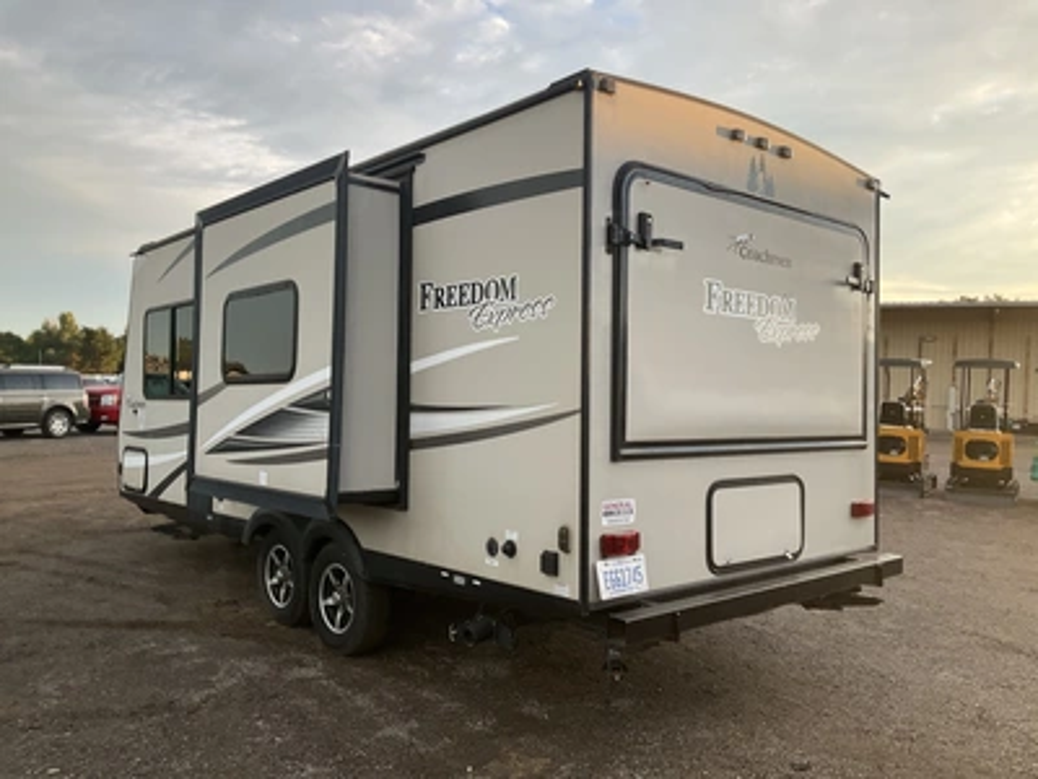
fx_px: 870
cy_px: 390
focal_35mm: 29
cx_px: 519
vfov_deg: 48.2
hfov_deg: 61.7
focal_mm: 3
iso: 20
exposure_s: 1/208
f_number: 1.8
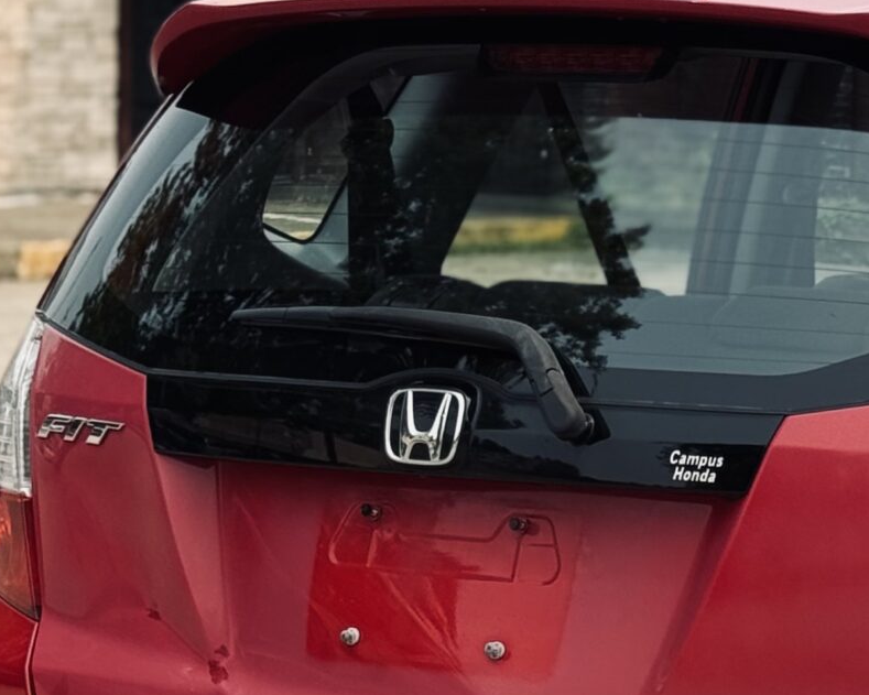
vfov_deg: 10.1
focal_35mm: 152
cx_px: 1065
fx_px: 3909
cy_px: 517
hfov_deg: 12.4
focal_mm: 6.76
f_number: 1.78
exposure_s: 1/1715
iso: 64
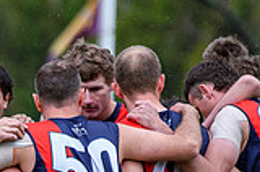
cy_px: 251
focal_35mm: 1497
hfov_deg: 1.4
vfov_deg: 0.9
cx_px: -55
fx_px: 10790
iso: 450
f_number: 2.8
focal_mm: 185
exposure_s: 1/1250
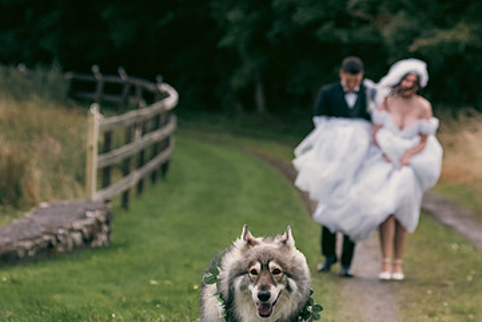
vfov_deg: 7.1
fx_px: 2585
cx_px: 268
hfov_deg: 10.7
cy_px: 212
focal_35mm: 193
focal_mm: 120
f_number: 3.5
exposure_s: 1/160
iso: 800
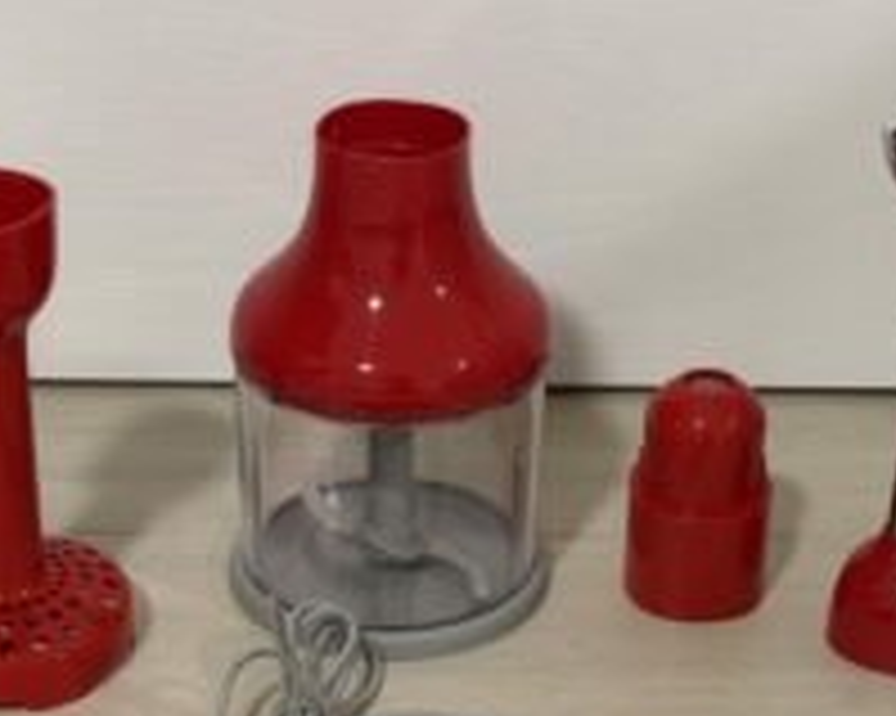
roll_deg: -1.1
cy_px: 509
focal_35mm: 94
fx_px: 2491
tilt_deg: -30.7
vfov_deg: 16.3
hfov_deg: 20.4
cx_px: 459
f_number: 1.78
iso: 250
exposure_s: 1/60
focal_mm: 6.76
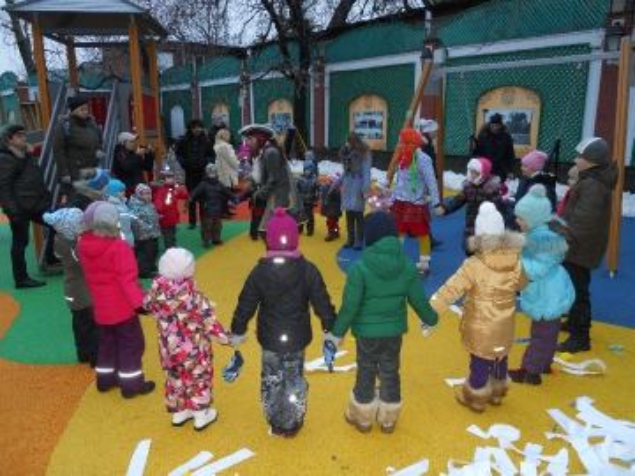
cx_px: 318
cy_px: 238
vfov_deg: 49.7
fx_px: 514
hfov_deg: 63.4
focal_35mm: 28
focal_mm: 5
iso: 320
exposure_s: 1/25
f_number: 2.7
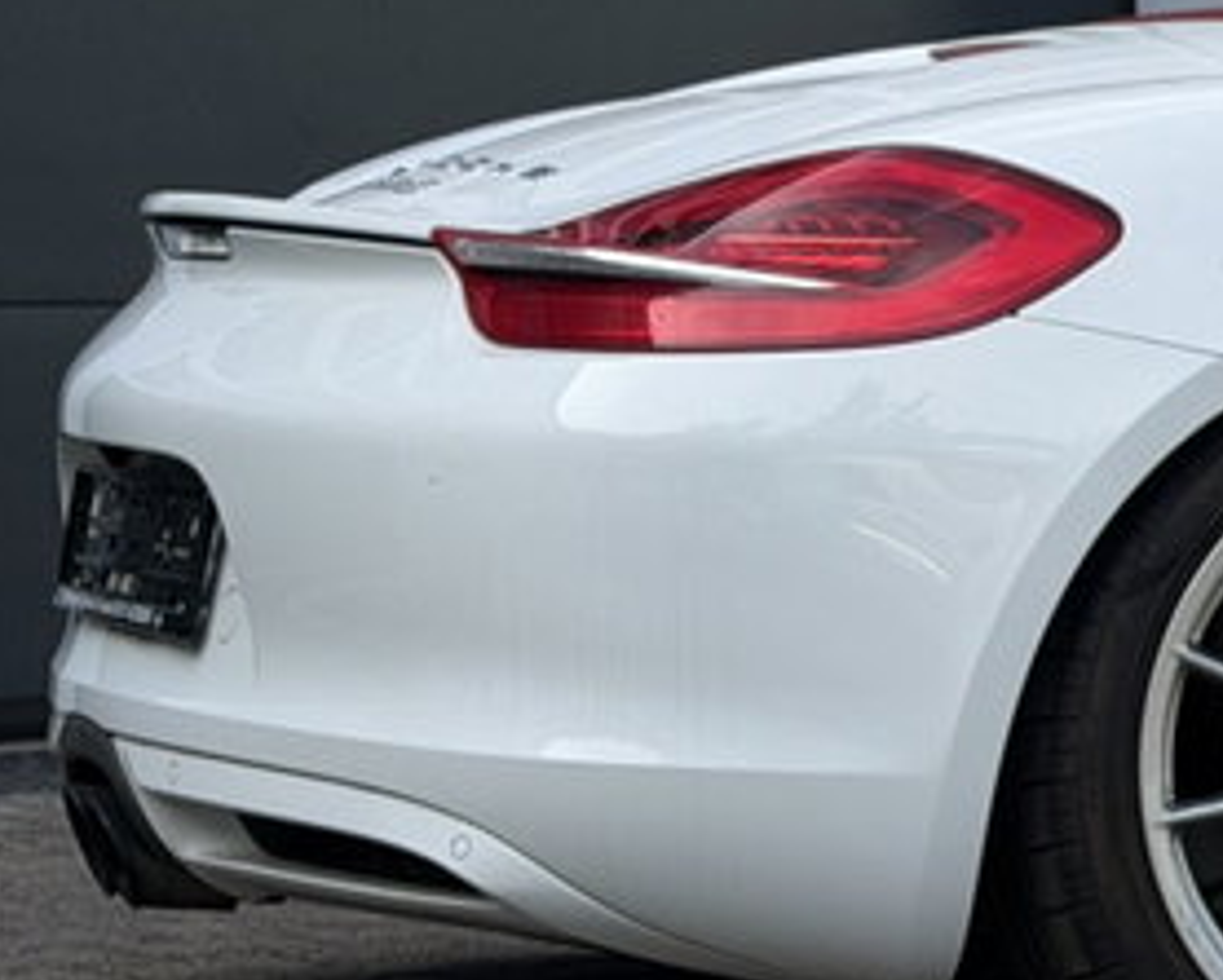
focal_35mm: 173
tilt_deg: -0.4
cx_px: 2088
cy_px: 397
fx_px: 6266
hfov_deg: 10.6
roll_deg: +1.2
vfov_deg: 8.9
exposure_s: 1/1353
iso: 64
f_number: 1.78
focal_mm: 6.76
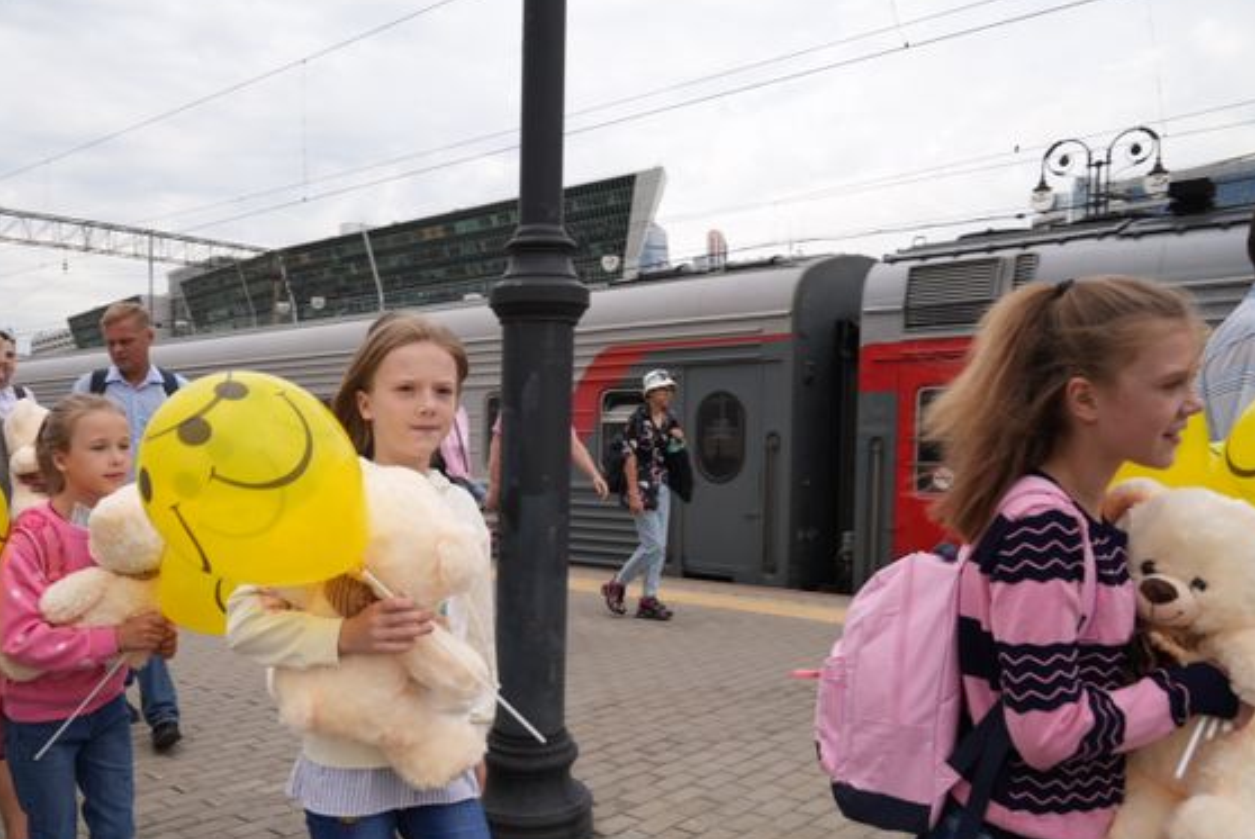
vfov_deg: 43.5
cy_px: 493
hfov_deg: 61.5
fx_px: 1047
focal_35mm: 30
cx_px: 514
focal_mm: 24
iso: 100
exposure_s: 1/200
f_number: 5.6
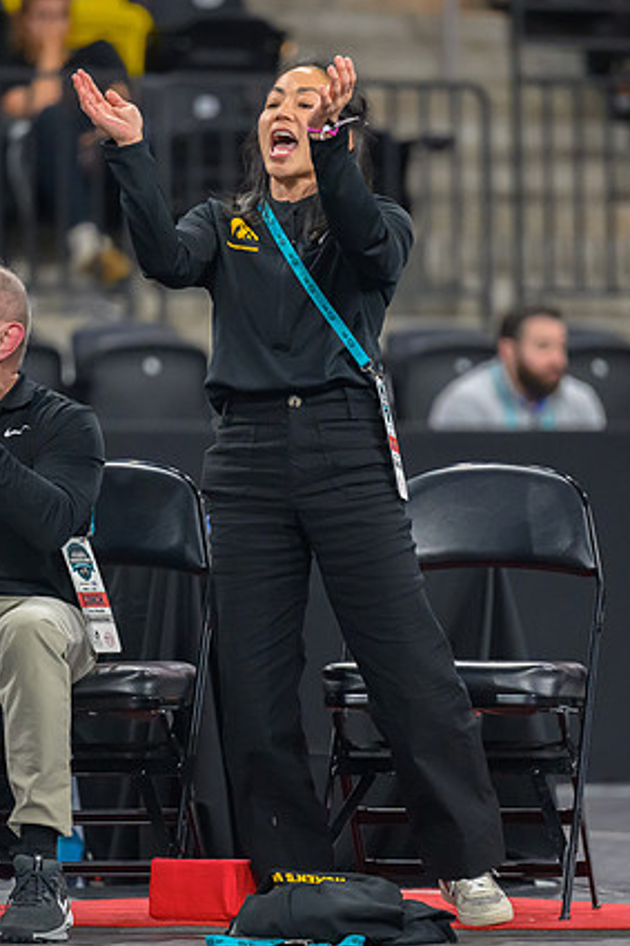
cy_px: 471
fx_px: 8222
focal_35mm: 313
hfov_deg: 4.4
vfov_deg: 6.6
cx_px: 264
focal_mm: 185
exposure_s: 1/800
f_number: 2.8
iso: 5000
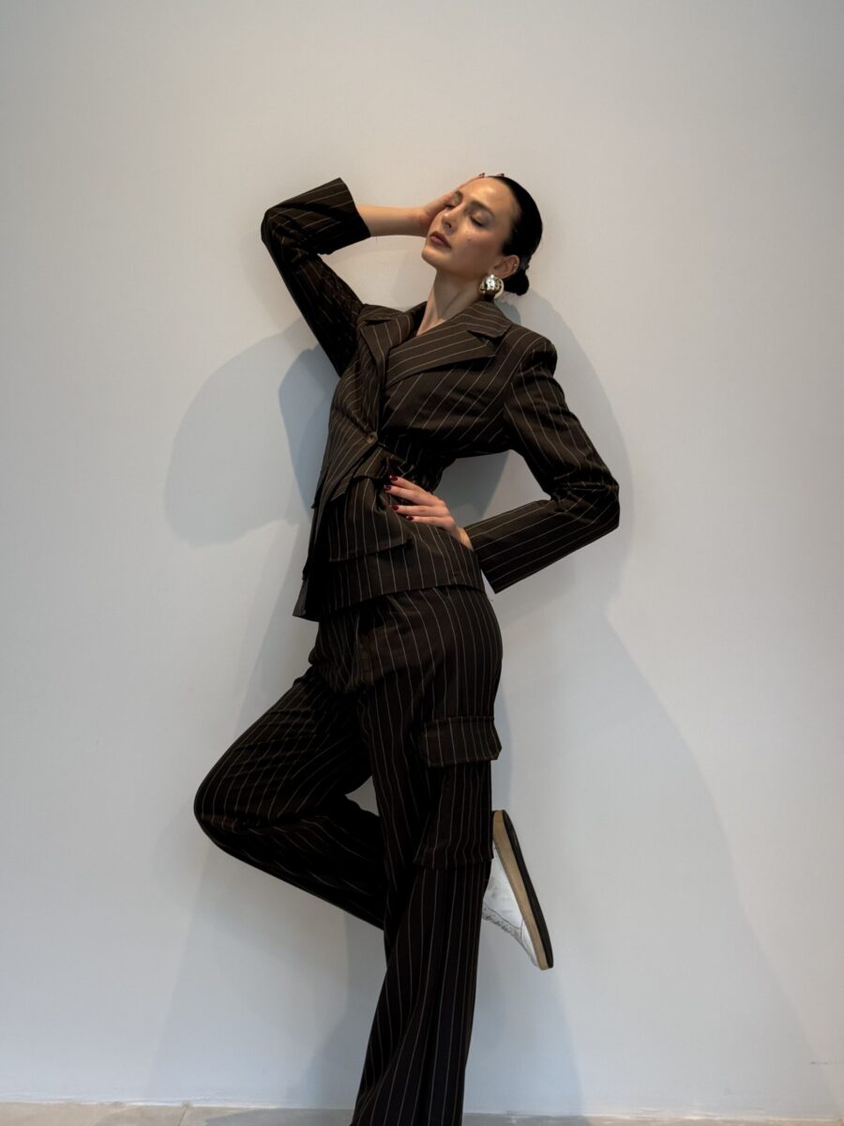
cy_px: 563
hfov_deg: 30.3
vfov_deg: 39.7
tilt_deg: -0.6
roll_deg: -1.5
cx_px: 422
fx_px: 1560
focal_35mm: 48
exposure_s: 1/100
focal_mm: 6.76
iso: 125
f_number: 1.78
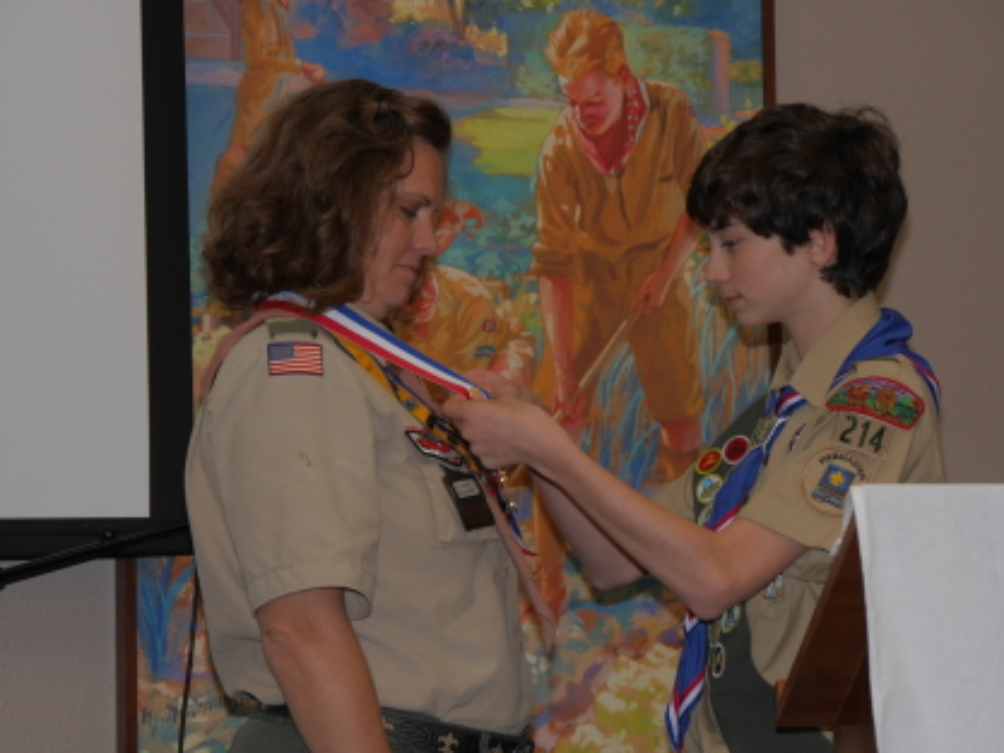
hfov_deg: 16.1
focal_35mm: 122
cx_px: 502
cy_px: 376
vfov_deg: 12.2
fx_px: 3539
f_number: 5.2
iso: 200
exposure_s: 1/60
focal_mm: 61
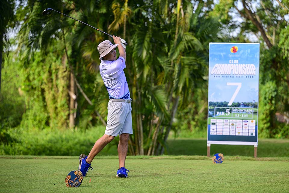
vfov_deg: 13.0
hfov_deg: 19.5
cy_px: 96
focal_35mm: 105
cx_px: 144
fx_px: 843
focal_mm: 105
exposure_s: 1/3200
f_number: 2.8
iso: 640
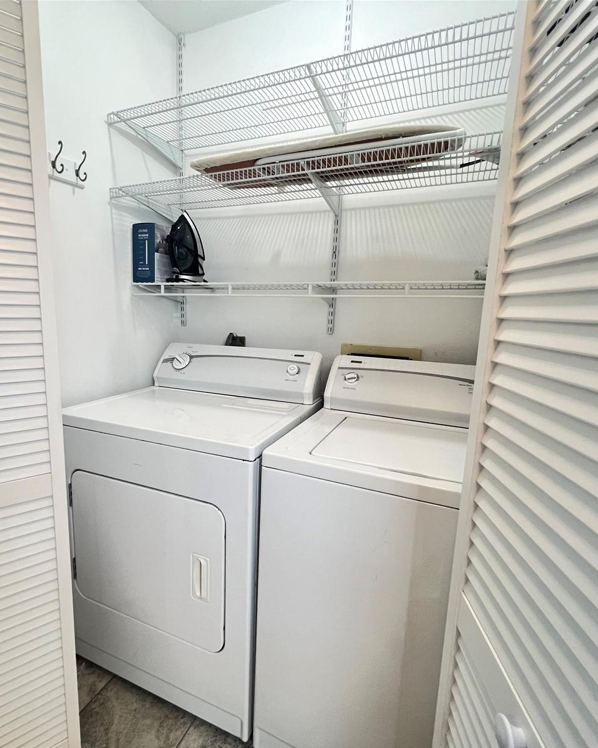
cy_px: 375
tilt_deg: -9.6
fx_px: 376
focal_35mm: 17
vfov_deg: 89.6
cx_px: 255
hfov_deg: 76.5
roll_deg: -1.0
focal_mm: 1.57
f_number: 1.8
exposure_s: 1/60
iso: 250
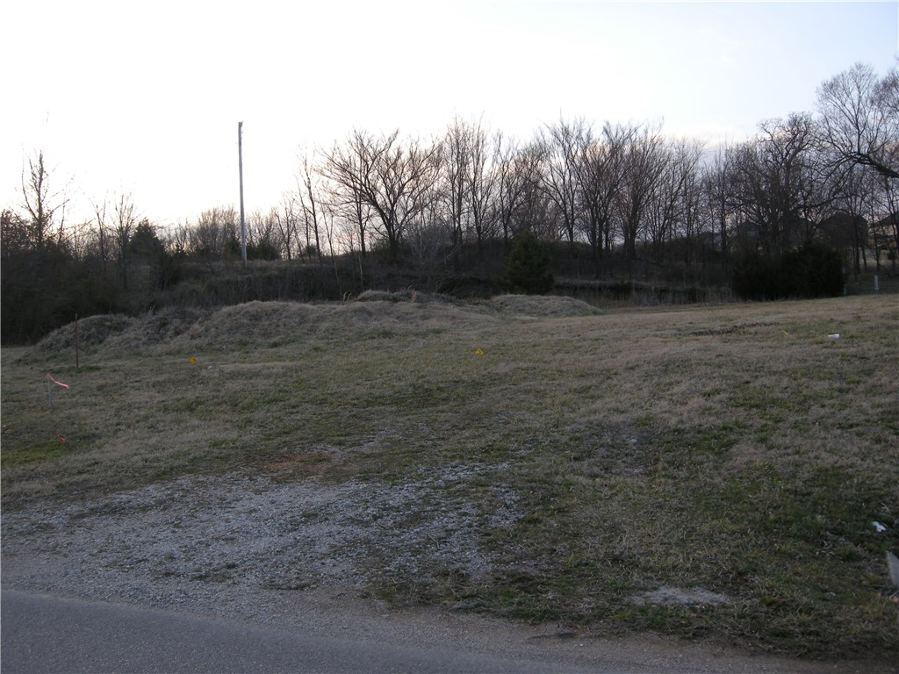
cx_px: 450
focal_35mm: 35
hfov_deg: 52.6
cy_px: 337
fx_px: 909
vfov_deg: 40.7
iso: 64
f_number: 3.8
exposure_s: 1/130
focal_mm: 7.5
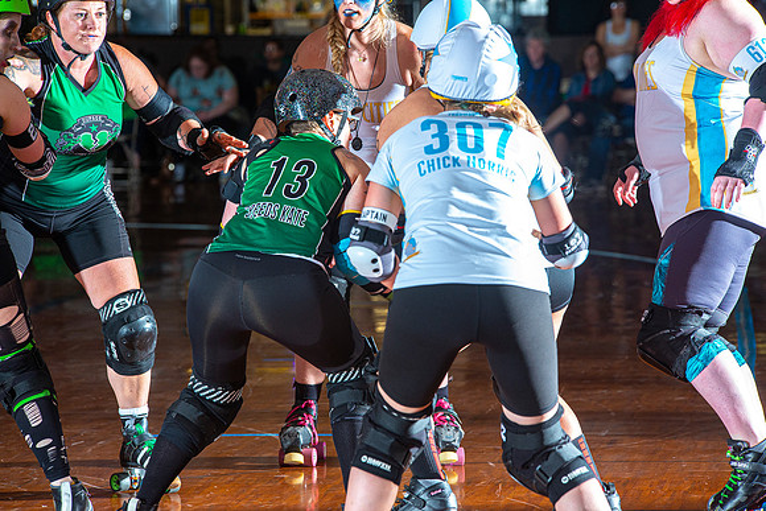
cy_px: 256
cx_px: 383
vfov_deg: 7.4
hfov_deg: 11.1
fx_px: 3937
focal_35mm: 185
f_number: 7.1
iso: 640
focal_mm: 185
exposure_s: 1/160
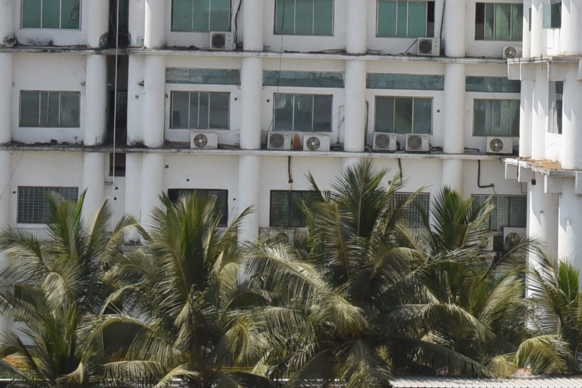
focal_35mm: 189
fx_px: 3055
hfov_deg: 10.7
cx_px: 682
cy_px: 98
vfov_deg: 7.3
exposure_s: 1/1250
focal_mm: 44
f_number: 22
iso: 2000
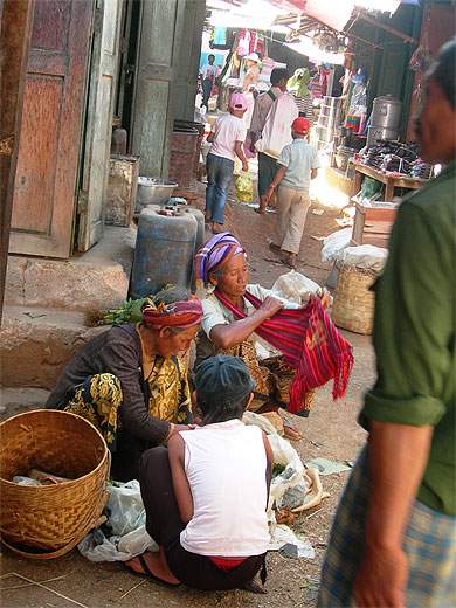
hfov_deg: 28.6
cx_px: 228
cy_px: 304
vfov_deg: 37.5
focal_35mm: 51
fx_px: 896
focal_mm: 10.6
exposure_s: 1/55.7
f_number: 3.2
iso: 50
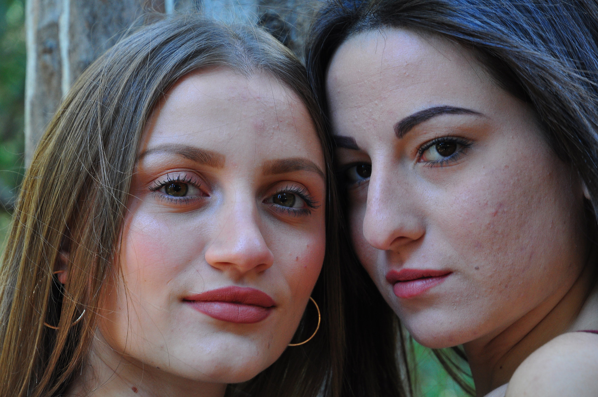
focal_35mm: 128
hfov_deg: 16.1
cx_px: 299
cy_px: 198
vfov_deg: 10.7
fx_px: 2115
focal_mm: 85
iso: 450
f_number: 5.6
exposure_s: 1/30
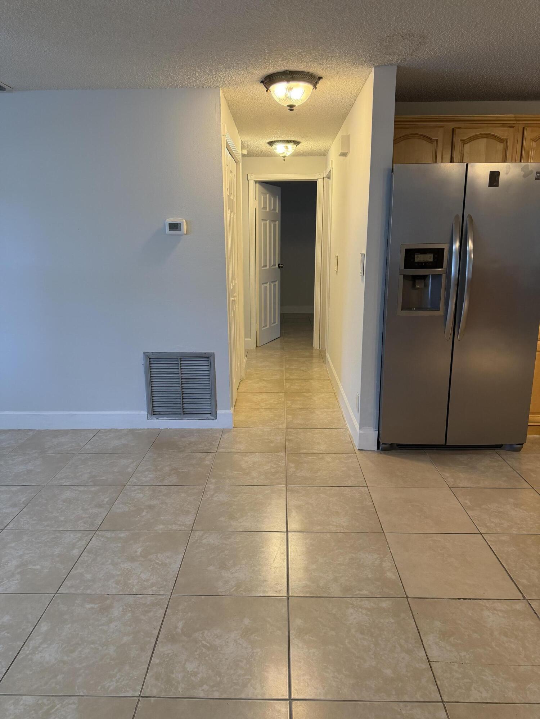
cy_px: 360
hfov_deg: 56.8
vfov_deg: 71.6
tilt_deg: -13.3
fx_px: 499
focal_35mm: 24
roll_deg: -0.1
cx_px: 270
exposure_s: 1/120
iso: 250
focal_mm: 6.76
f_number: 1.78
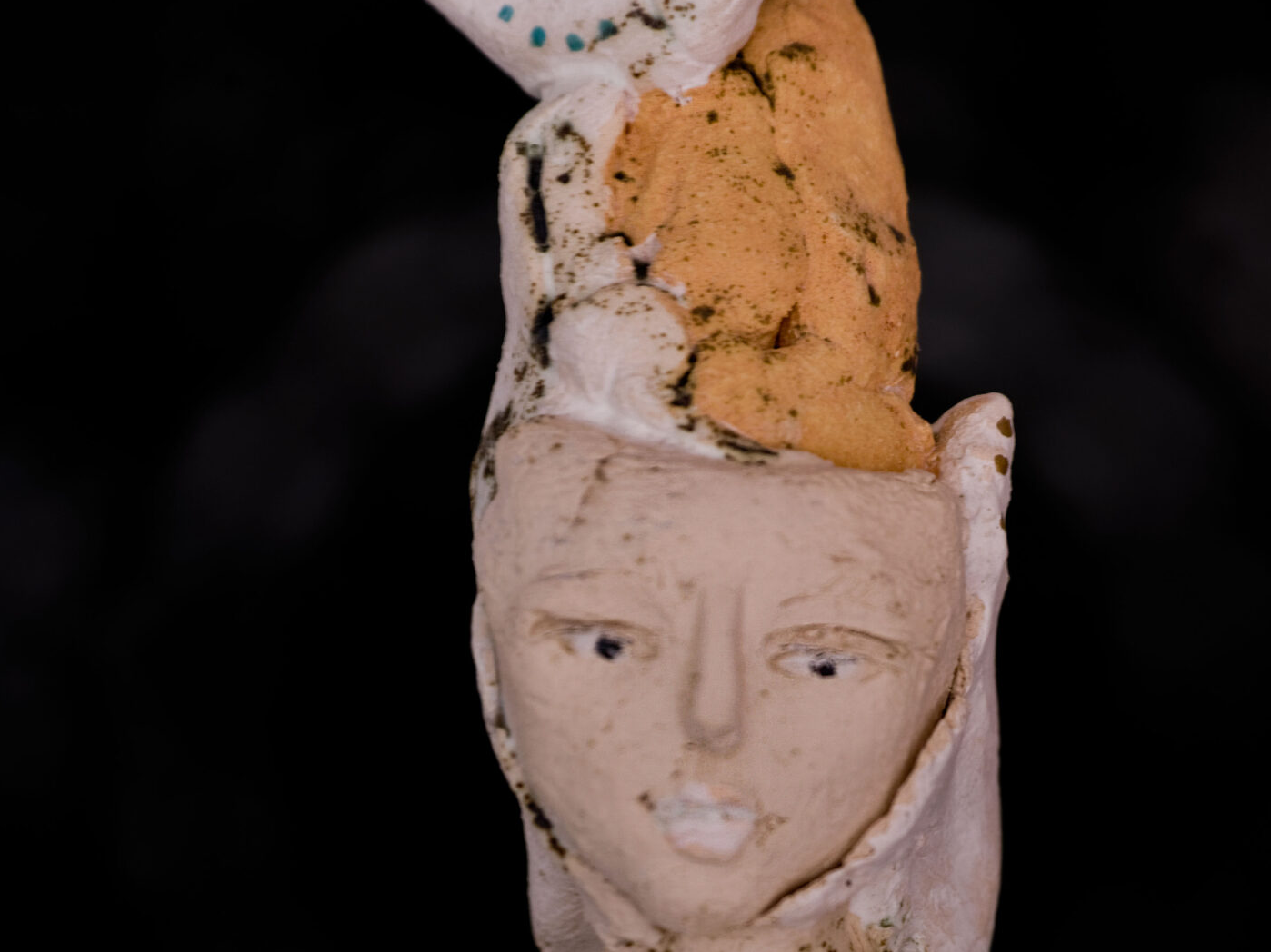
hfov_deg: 3.8
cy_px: 933
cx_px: 759
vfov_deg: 2.8
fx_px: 19383
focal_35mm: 528
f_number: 6.3
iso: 500
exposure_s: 1/80
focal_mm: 300
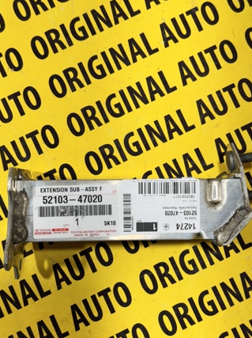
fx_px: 525
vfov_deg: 35.6
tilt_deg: -85.4
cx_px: 135
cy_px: 184
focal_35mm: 54
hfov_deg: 27.0
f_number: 1.78
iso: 50
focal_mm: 6.76
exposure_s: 1/121
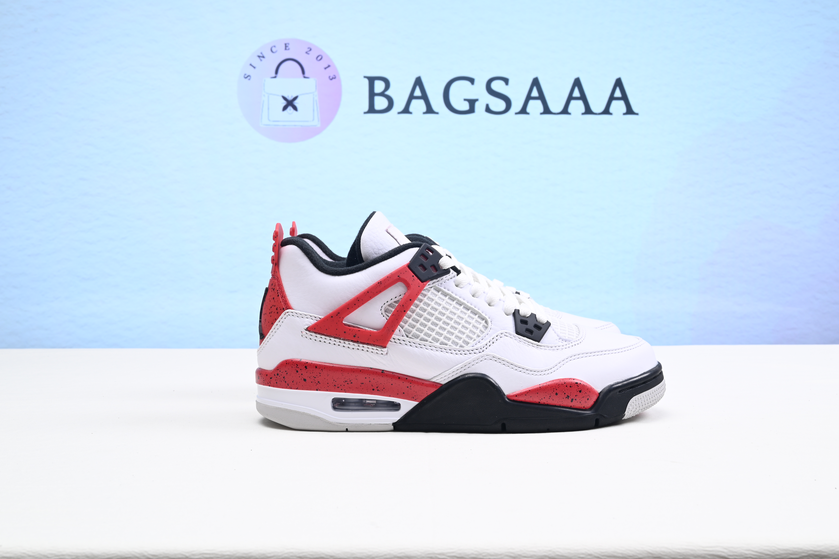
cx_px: 432
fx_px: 932
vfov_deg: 33.4
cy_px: 250
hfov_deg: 48.5
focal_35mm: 40
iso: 100
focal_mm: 36
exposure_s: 1/2
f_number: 16
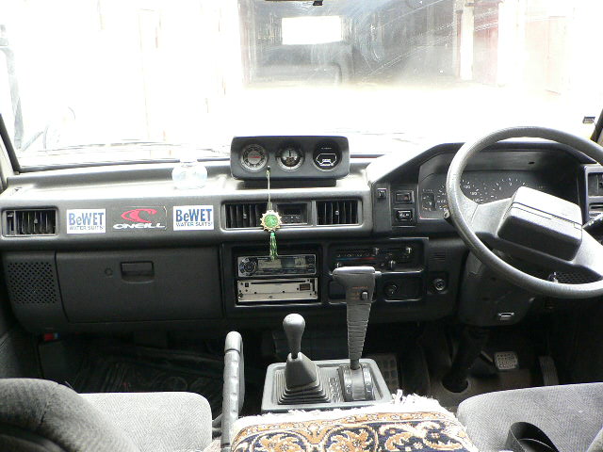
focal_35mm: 35
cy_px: 226
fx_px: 610
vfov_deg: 40.7
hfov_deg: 52.6
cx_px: 302
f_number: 2.8
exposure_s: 1/30
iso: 200
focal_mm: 4.6
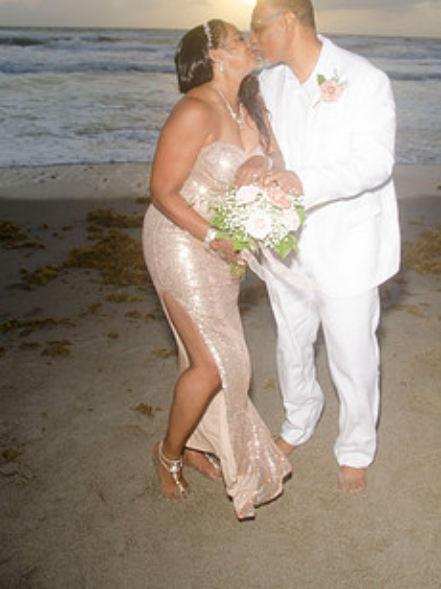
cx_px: 270
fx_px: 646
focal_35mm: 38
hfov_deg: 37.5
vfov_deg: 47.6
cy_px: 165
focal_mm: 18
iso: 100
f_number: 5.6
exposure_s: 1/250
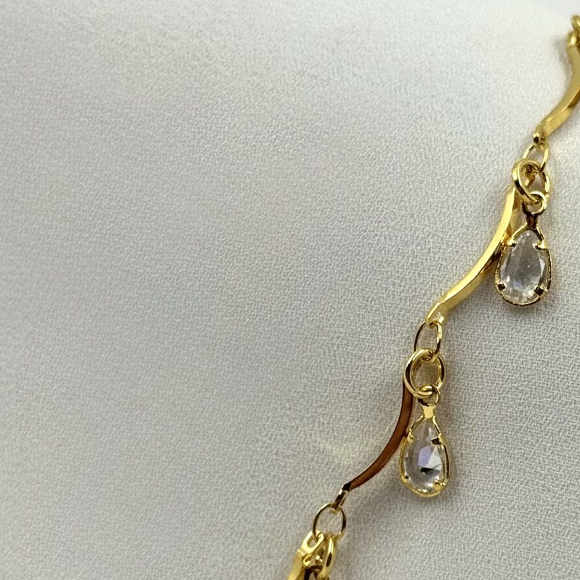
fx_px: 2294
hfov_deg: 14.3
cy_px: 370
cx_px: 482
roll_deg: -9.2
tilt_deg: -37.0
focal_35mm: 121
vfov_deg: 14.4
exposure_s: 1/1287
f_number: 1.78
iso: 64
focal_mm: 6.76
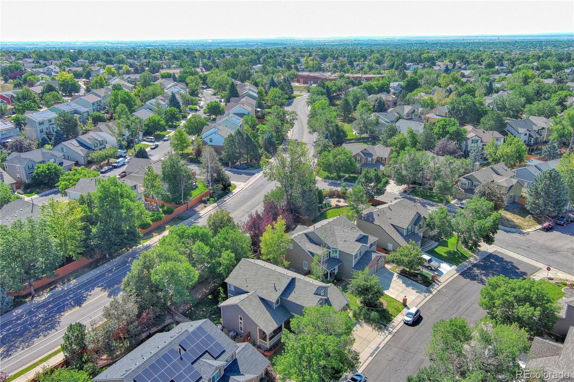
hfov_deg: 63.7
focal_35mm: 29
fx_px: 462
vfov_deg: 44.9
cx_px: 287
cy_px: 191
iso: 100
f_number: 2.8
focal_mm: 10.6
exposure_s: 1/821
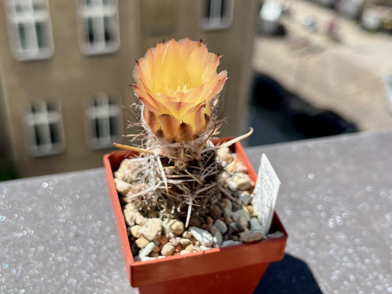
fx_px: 306
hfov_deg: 65.3
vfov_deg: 51.4
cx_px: 192
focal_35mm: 27
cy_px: 143
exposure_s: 1/2101
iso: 50
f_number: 1.6
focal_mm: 5.1
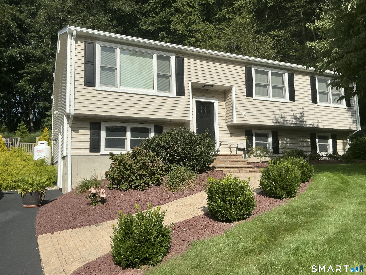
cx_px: 183
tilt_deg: +5.1
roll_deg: +1.9
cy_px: 138
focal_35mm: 28
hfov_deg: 63.4
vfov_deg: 49.7
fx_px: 296
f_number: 1.8
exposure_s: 1/2320
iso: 25
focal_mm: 3
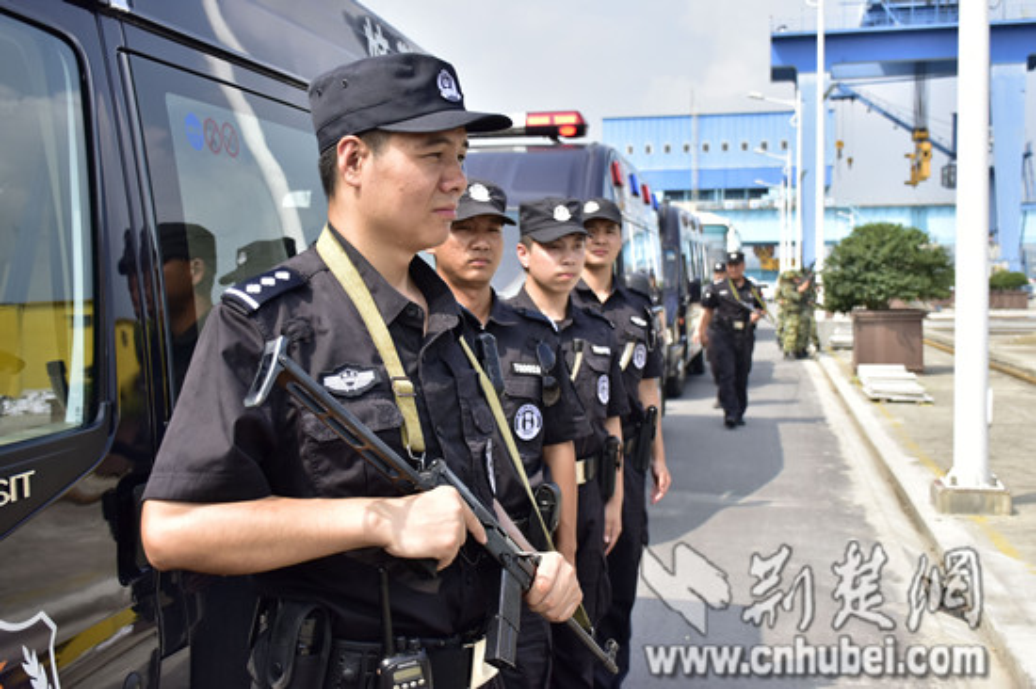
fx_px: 1122
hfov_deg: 49.6
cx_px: 518
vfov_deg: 34.2
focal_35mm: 39
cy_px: 344
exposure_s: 1/2000
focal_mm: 26
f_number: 3.8
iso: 320
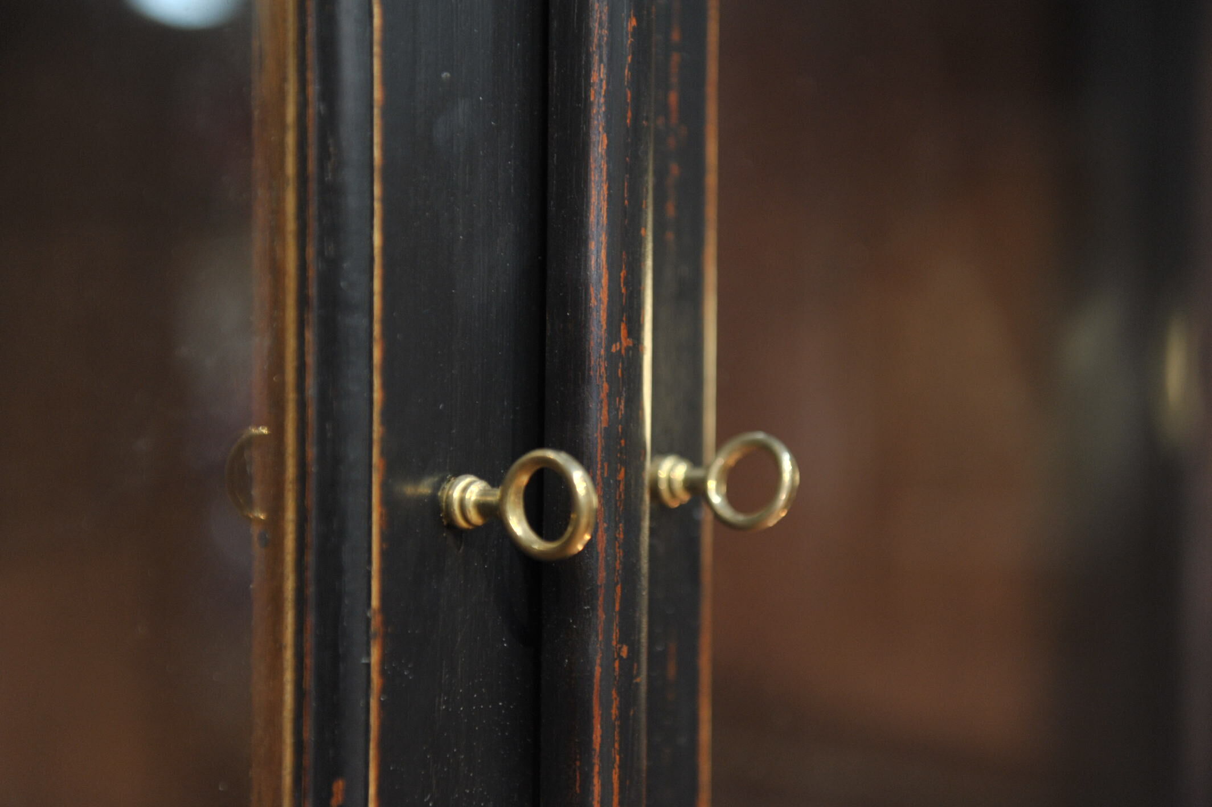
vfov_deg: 21.9
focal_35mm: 62
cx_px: 606
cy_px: 404
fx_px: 2086
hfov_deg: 32.4
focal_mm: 62
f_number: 3.5
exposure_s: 1/50
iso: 1250
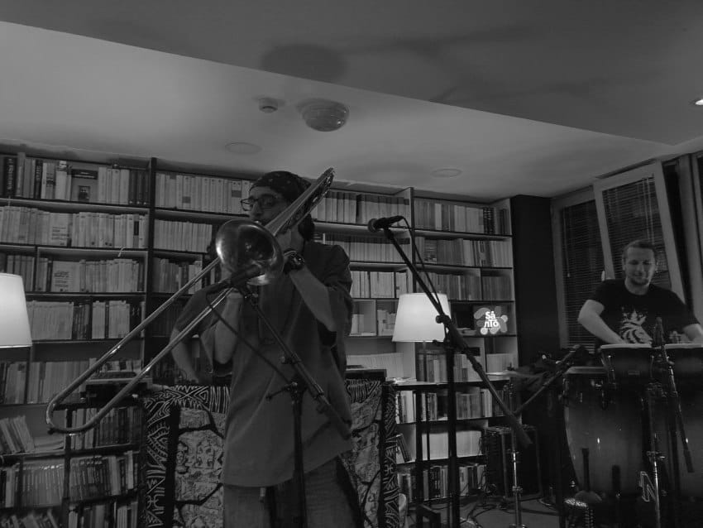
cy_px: 264
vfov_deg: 49.8
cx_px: 352
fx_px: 569
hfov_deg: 63.4
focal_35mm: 28
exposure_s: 1/59
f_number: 1.8
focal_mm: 3.99
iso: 320
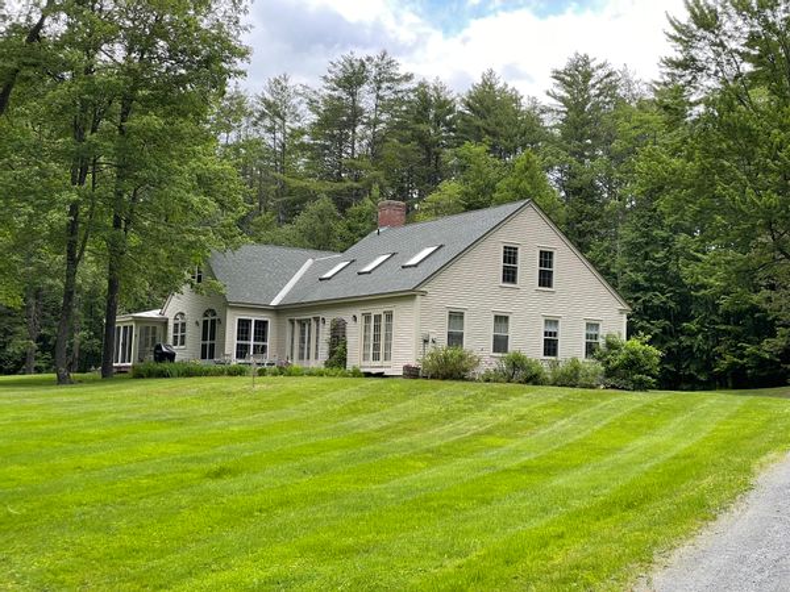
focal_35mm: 52
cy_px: 296
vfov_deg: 28.0
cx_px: 395
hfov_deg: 36.8
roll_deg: -2.0
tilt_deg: +5.4
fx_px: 1187
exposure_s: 1/214
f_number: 2
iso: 25
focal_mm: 6
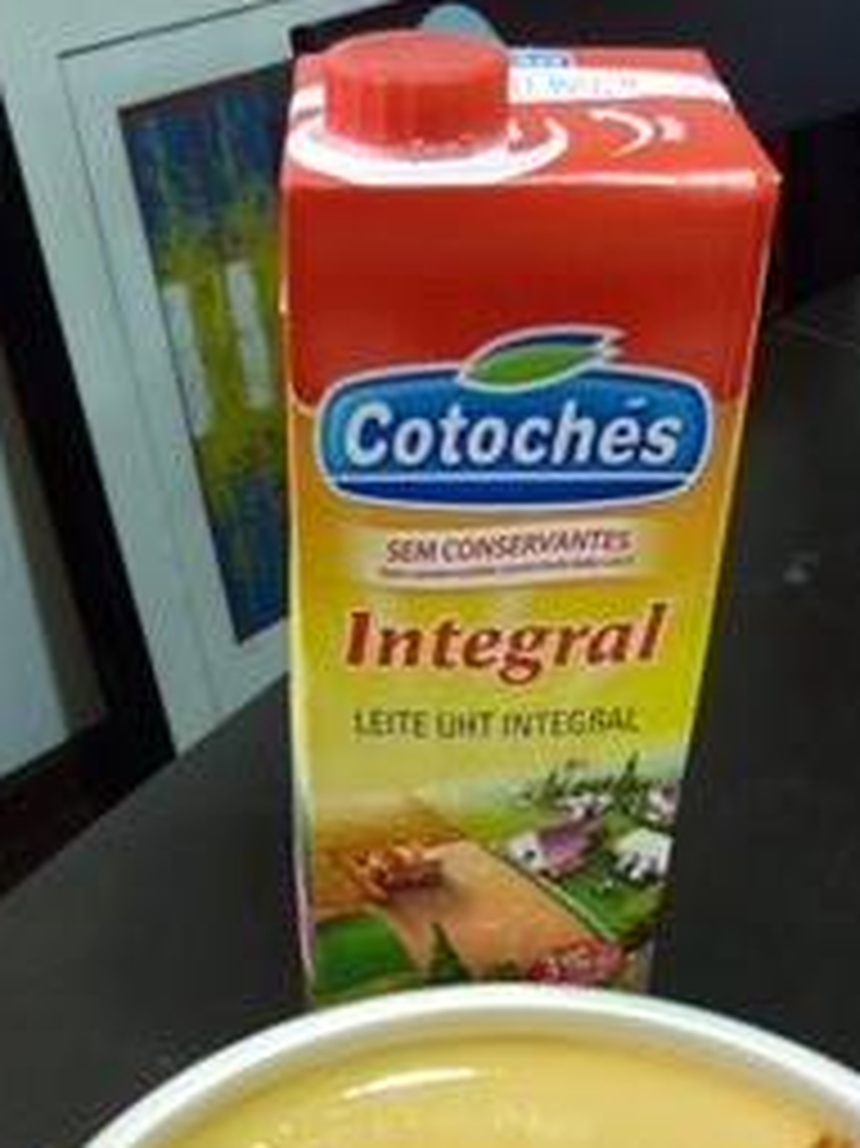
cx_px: 351
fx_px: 1459
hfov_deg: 32.8
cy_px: 923
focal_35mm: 44
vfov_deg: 41.1
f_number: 3.3
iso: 400
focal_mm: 4.1
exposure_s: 1/10
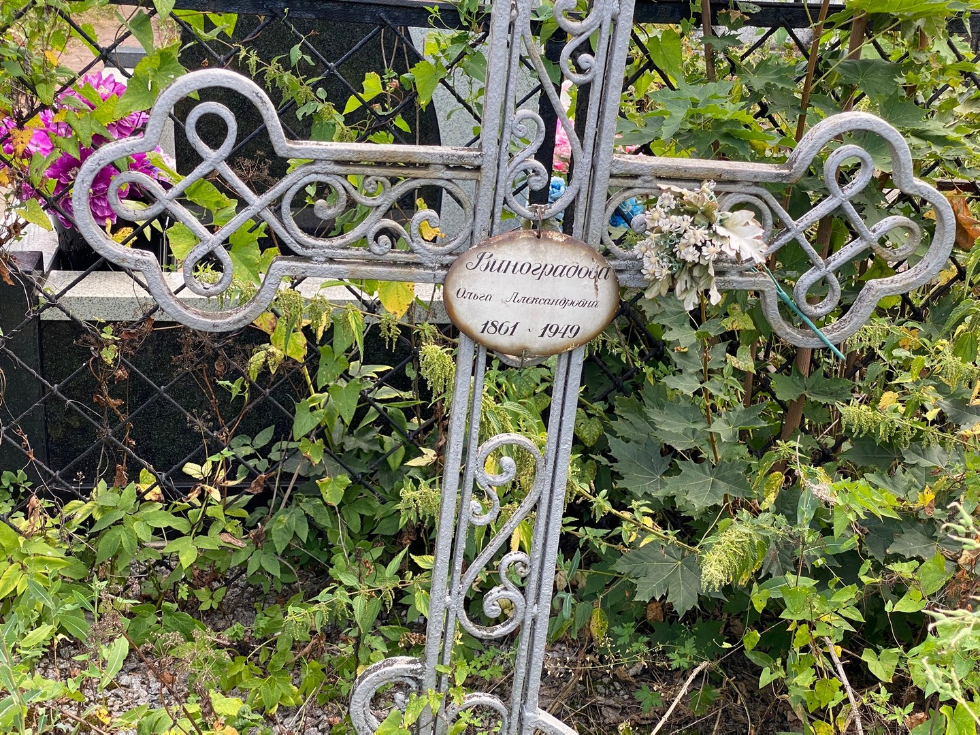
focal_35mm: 52
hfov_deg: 36.8
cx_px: 490
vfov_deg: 28.0
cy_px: 368
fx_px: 1472
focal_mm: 6
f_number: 2
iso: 20
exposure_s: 1/122
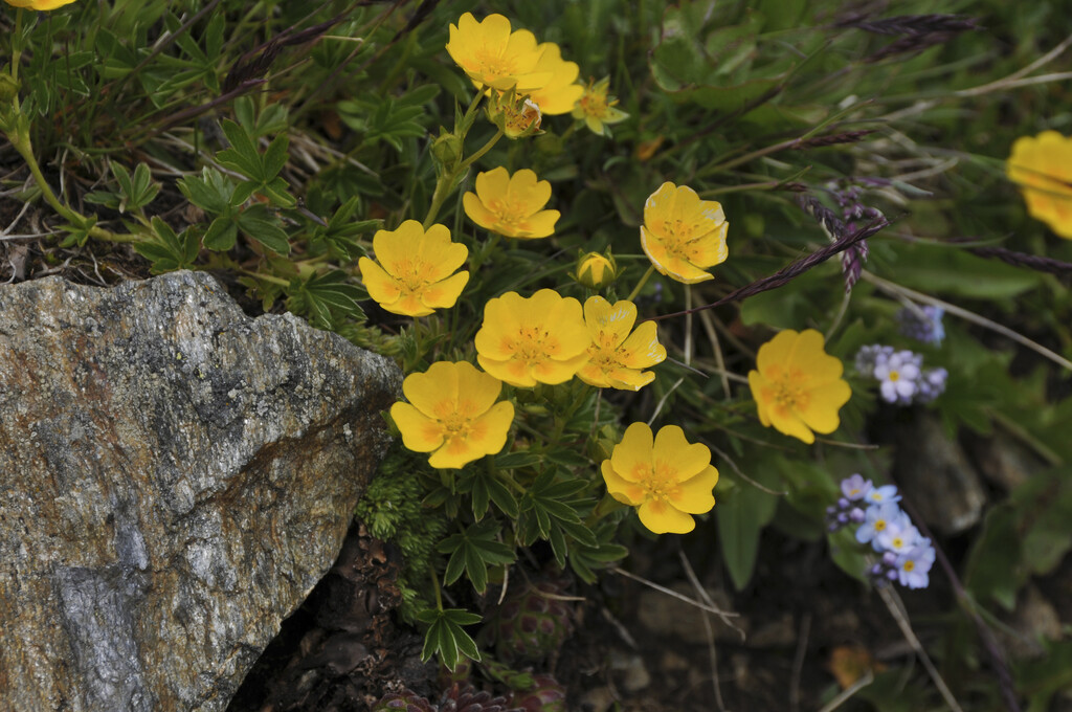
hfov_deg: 13.1
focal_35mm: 158
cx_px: 536
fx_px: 4684
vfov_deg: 8.7
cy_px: 356
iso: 200
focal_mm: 105
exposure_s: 1/200
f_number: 10
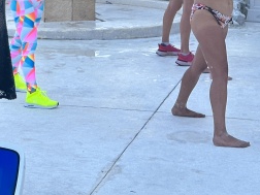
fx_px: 916
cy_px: -43
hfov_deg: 15.9
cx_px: 17
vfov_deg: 11.9
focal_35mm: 122
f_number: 1.78
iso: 100
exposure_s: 1/60
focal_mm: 6.86
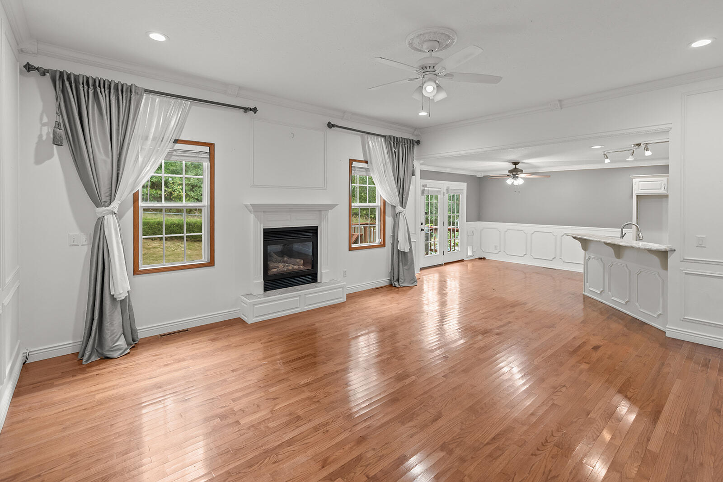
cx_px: 362
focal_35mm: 16
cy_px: 241
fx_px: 321
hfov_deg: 96.7
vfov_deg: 73.8
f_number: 2.8
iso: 800
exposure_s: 1/50
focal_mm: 16
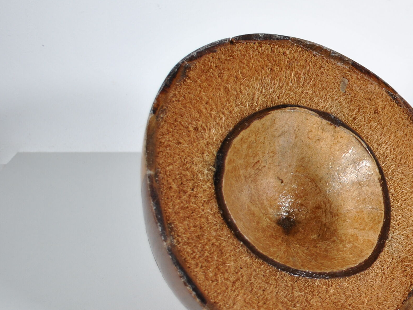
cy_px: 163
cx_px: 492
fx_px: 1014
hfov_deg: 21.4
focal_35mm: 85
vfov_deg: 17.4
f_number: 4
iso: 200
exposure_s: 1/60
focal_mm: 24
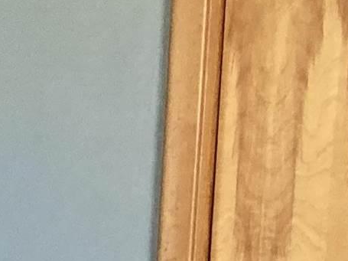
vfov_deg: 7.4
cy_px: 619
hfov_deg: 9.6
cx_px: -394
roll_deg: +1.6
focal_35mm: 189
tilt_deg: -15.5
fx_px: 1900
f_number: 1.8
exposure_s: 1/60
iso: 250
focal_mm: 3.99
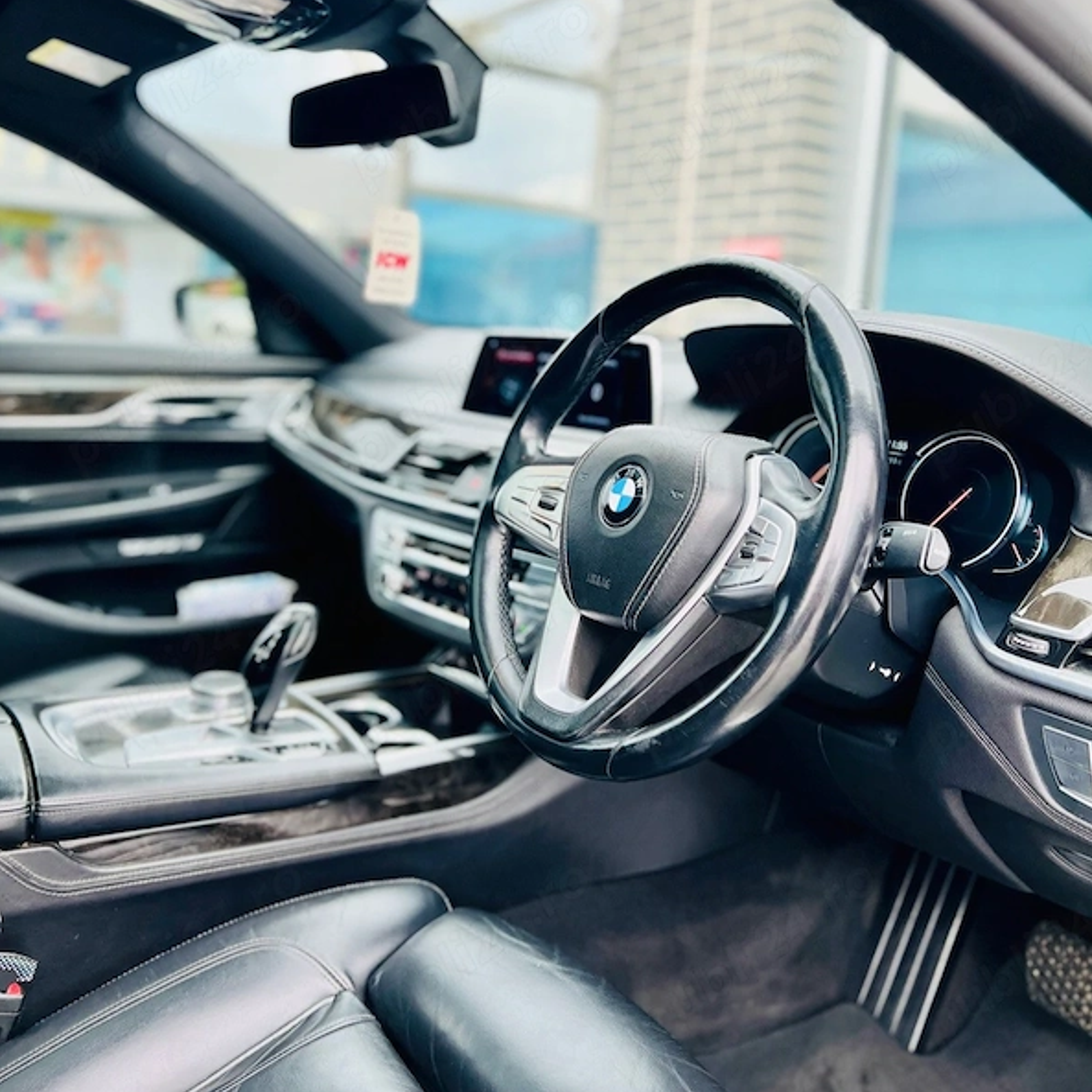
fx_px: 1106
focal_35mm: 31
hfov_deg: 52.5
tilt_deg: -3.9
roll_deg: -4.2
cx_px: 543
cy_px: 424
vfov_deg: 52.1
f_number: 1.5
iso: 50
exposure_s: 1/504
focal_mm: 5.7
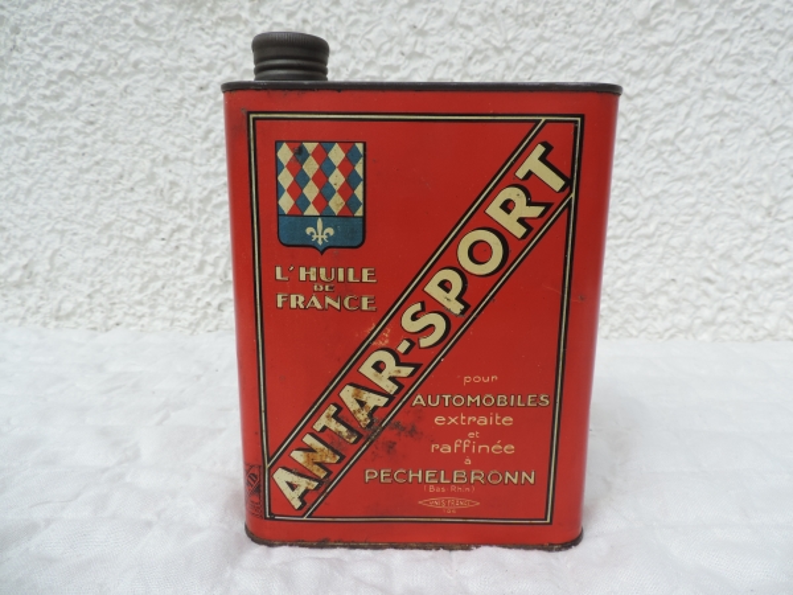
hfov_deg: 71.6
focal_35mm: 24
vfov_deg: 56.8
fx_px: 550
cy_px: 298
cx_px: 396
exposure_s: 1/1000
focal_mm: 4.3
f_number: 3
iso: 80
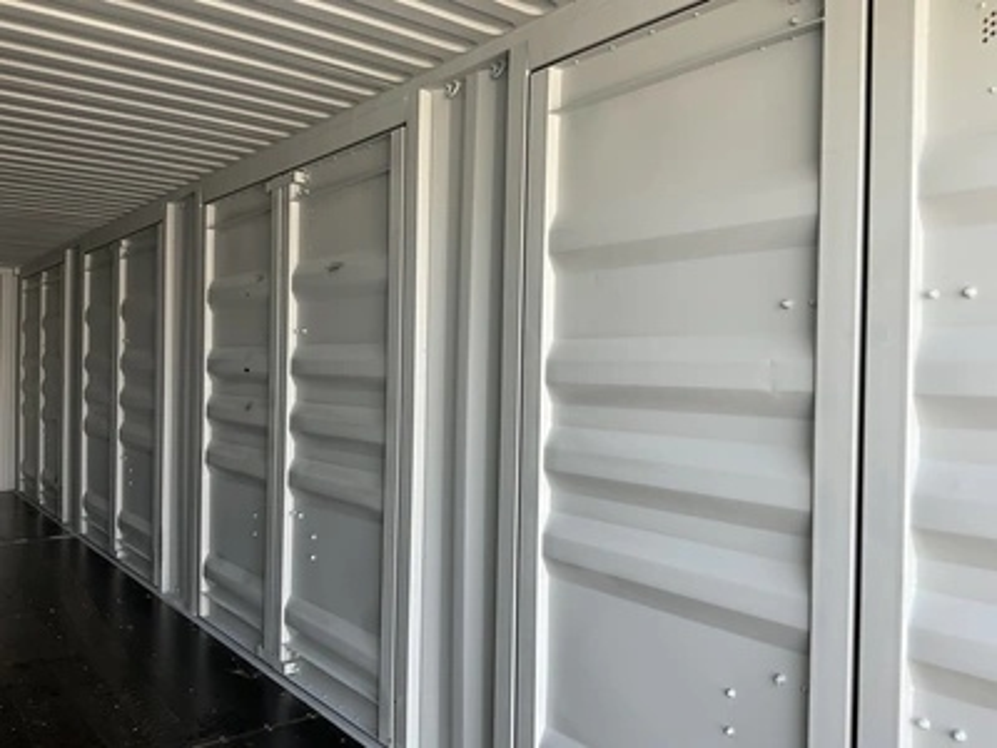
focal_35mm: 29
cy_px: 374
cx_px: 498
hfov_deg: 61.7
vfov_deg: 48.2
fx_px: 835
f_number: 1.8
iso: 25
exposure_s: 1/122
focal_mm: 3
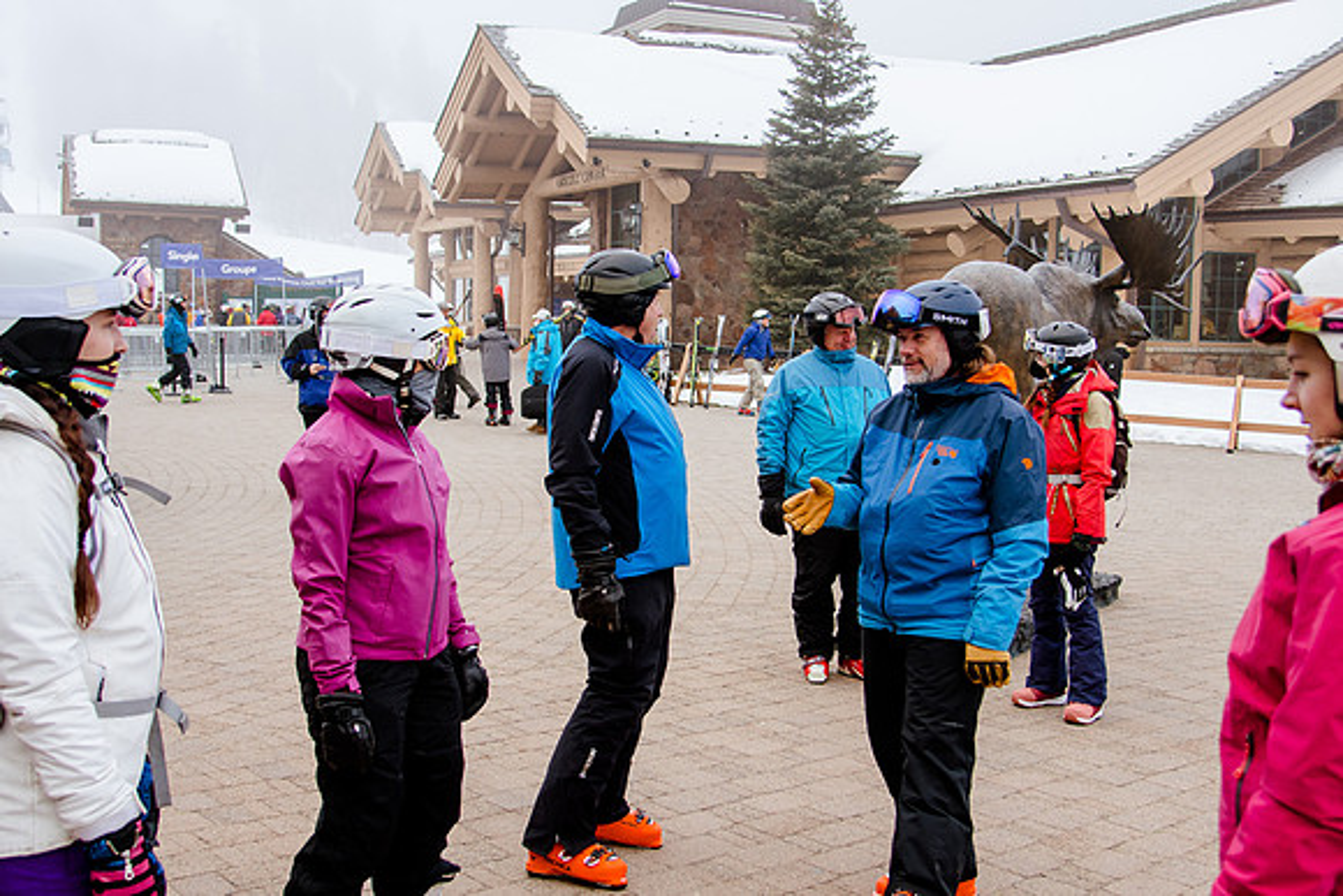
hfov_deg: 51.0
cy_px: 448
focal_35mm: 38
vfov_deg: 35.3
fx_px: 1407
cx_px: 672
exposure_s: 1/200
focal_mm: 24
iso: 320
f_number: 4
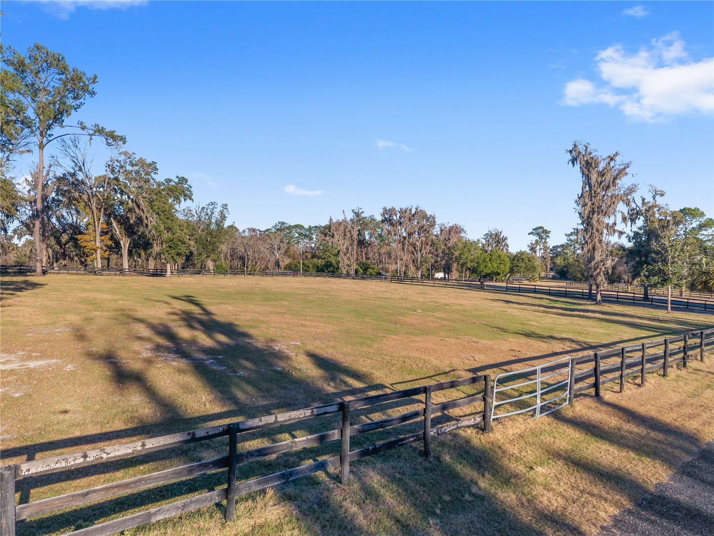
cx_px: 357
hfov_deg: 71.6
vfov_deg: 56.8
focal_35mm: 24
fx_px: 495
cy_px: 268
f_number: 1.8
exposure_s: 1/2000
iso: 170
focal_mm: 8.67
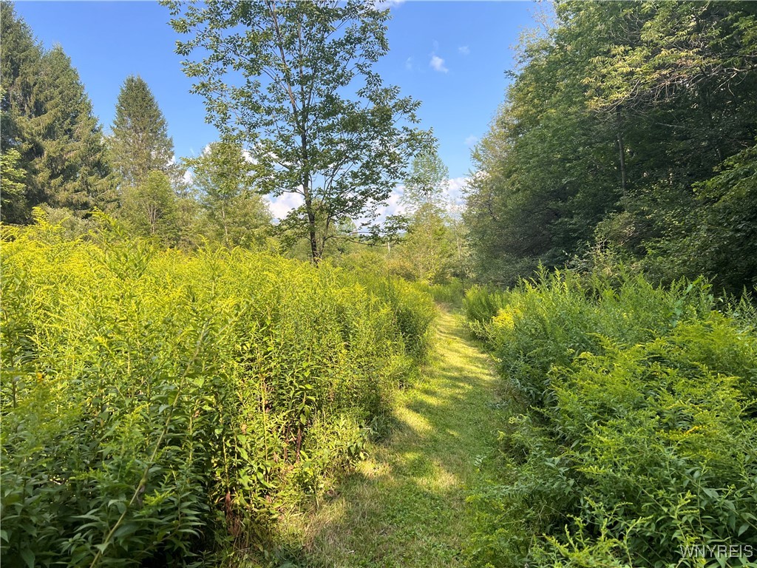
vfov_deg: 53.1
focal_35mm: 26
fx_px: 569
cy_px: 284
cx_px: 378
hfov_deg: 67.3
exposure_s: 1/1280
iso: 50
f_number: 1.5
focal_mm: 5.7
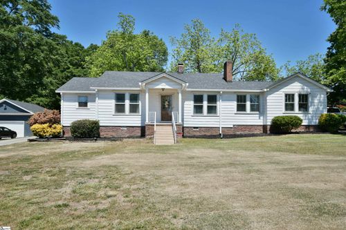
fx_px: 231
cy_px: 115
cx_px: 173
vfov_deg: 53.1
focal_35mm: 24
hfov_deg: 73.8
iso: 400
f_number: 7.1
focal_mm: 16
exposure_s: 1/1600
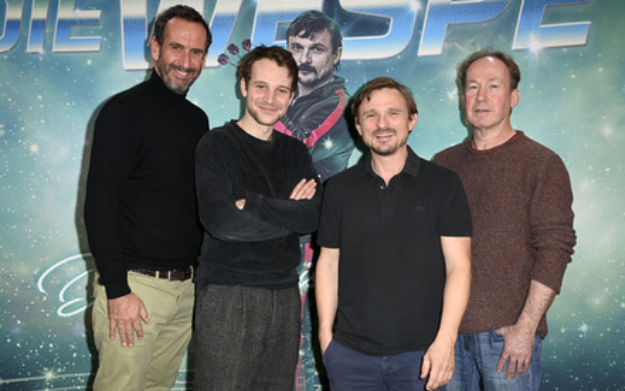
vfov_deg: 25.9
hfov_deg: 40.3
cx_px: 311
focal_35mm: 50
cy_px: 198
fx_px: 852
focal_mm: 48
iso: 500
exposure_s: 1/250
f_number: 5.6
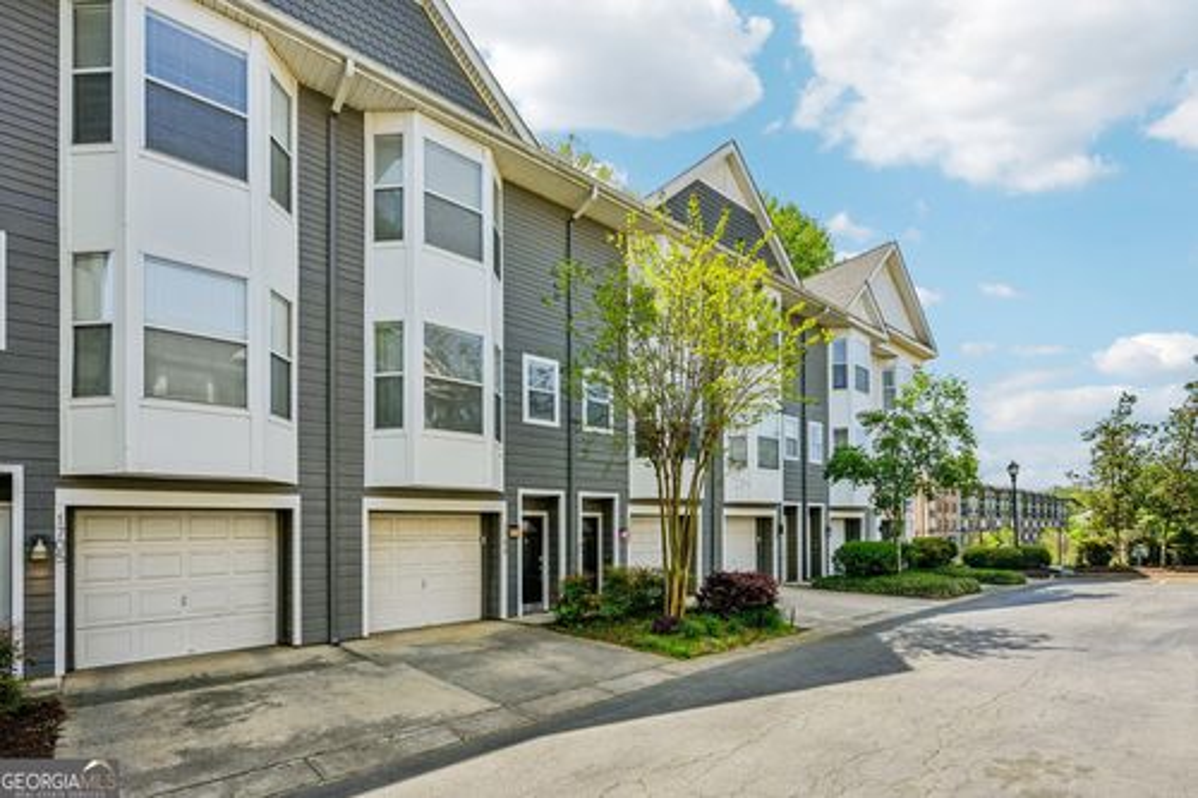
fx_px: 532
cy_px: 399
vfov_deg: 73.7
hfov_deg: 96.8
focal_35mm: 16
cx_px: 599
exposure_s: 1/1250
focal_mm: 16
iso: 400
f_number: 8
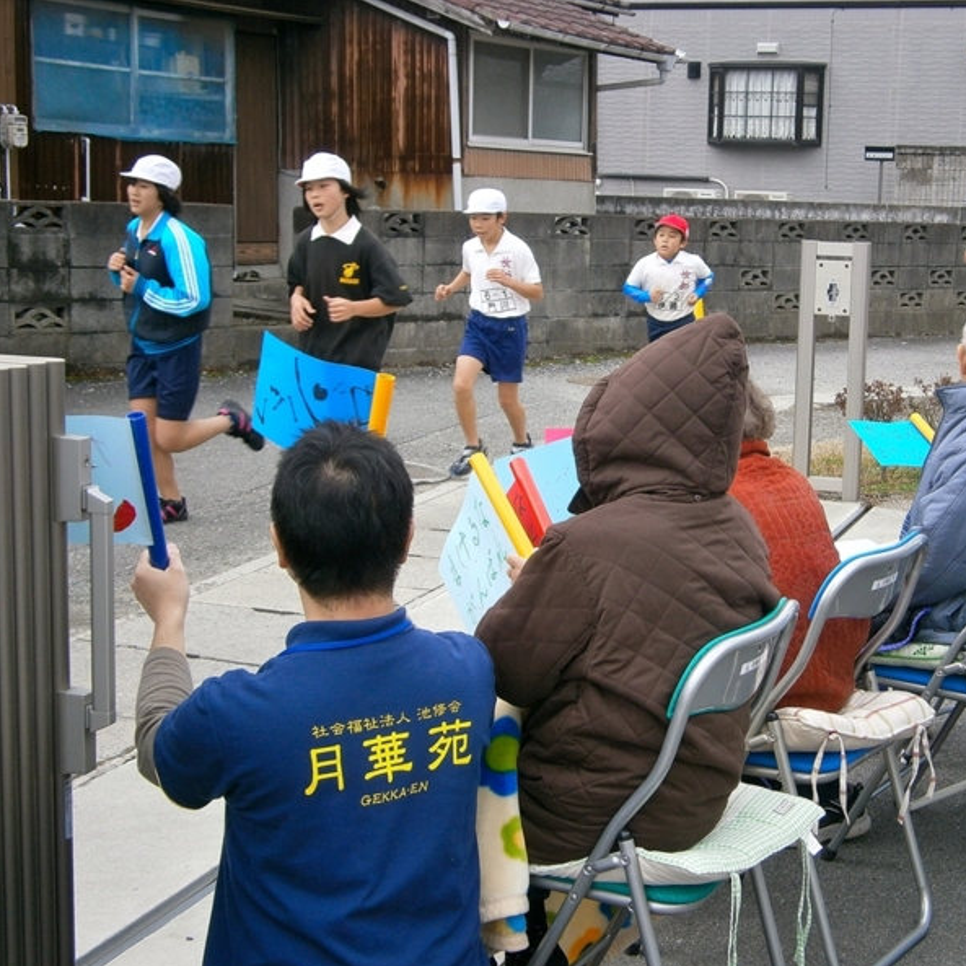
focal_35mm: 56
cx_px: 634
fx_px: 1768
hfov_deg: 30.4
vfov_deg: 30.6
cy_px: 487
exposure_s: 1/250
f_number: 3.4
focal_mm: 8.3
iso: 100
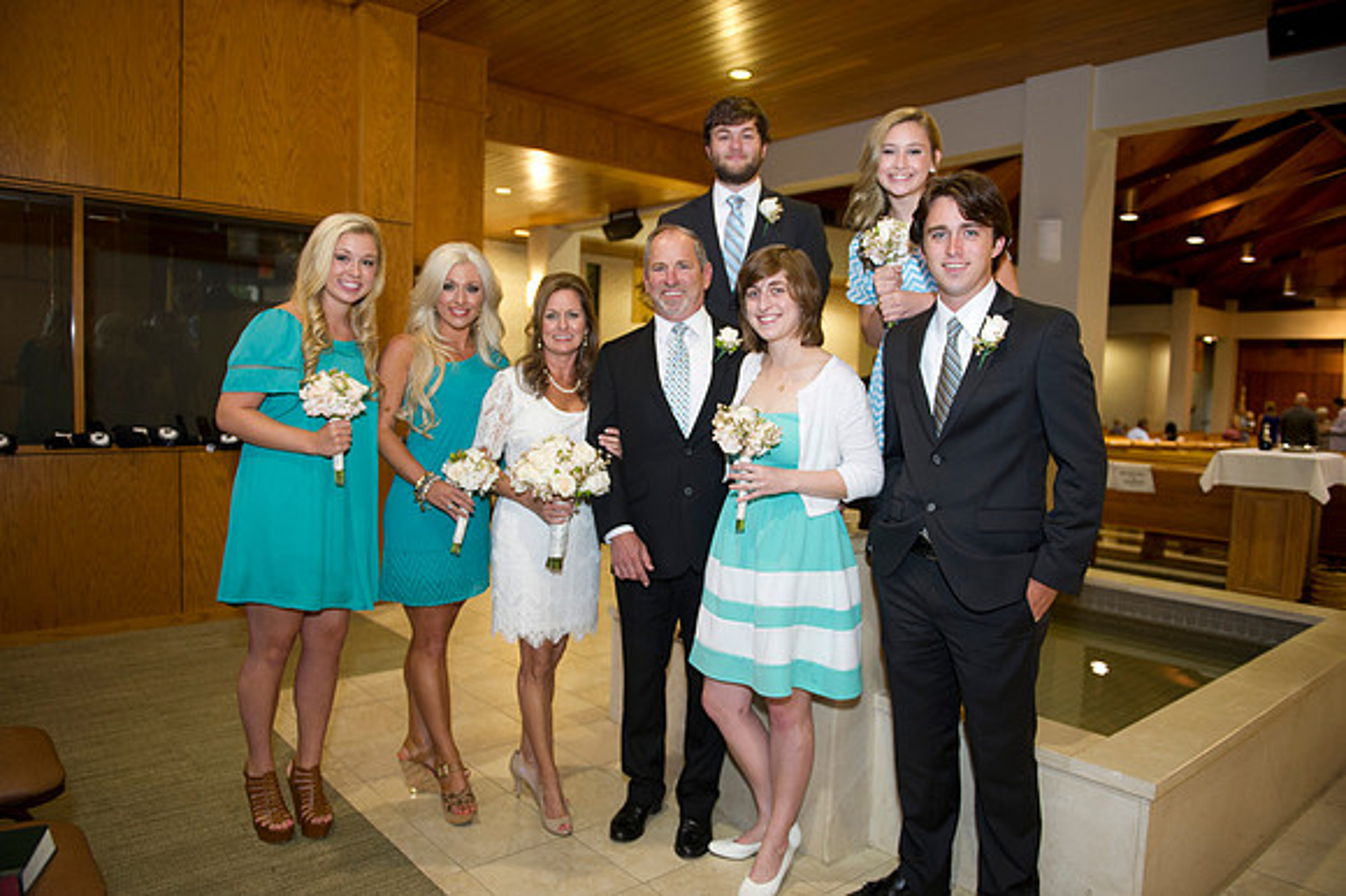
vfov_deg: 53.1
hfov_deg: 73.8
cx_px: 673
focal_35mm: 24
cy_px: 448
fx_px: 897
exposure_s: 1/100
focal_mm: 24
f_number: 2.8
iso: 1600
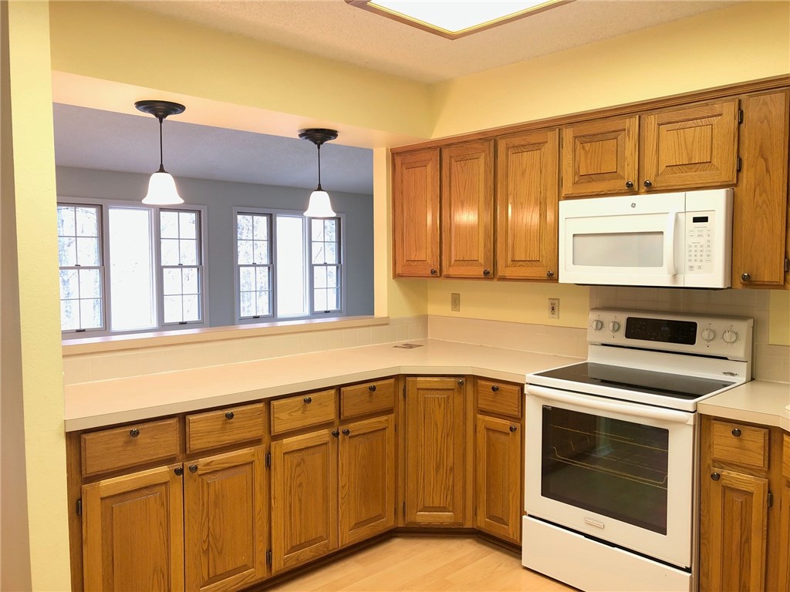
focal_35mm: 28
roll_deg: -0.1
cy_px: 296
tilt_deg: -3.4
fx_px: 639
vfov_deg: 49.7
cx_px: 395
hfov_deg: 63.4
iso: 40
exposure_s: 1/17
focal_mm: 3.99
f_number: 1.8
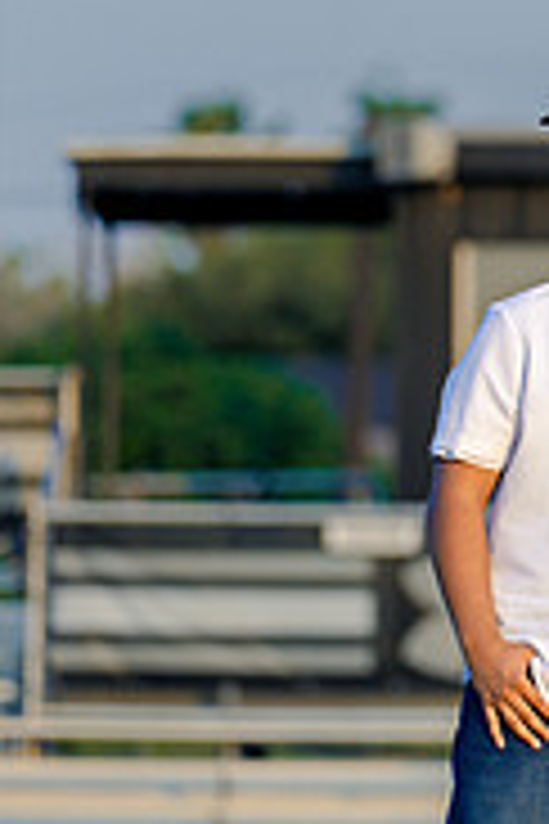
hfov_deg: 3.7
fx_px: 8417
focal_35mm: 368
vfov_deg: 5.6
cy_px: 378
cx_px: 598
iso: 100
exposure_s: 1/640
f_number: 2.8
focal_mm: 150
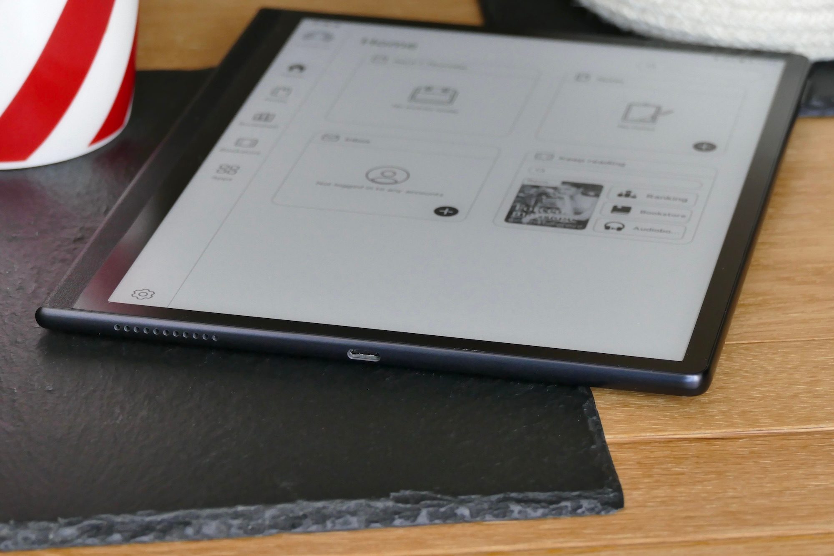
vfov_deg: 10.2
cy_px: 278
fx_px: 3127
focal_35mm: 135
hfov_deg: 15.2
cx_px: 417
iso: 640
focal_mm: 49.07
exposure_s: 1/80
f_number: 4.5
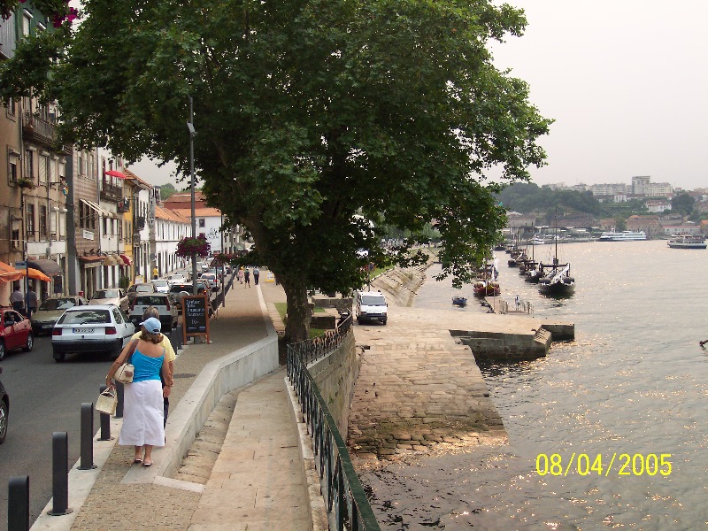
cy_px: 266
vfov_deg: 37.7
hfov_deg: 49.0
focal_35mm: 38
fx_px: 777
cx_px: 354
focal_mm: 8
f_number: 2.8
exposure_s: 1/500
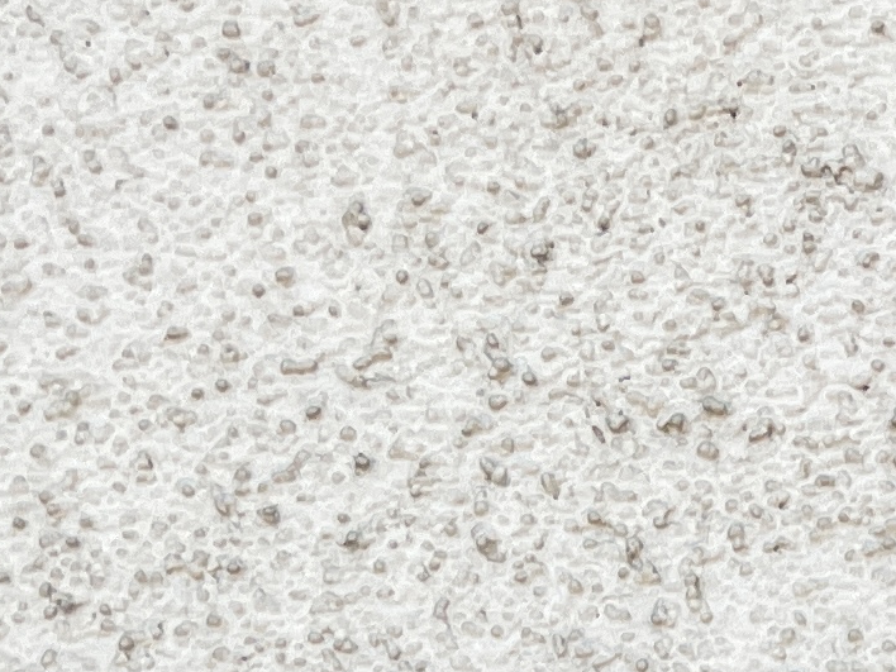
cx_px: 1382
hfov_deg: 12.6
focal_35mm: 148
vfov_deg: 8.7
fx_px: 3831
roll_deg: +0.6
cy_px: 1827
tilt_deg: +4.3
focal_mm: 4.2
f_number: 1.6
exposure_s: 1/259
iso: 32
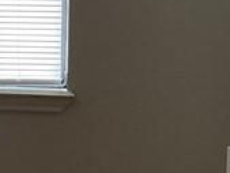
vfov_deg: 8.3
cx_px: -76
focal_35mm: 176
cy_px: -63
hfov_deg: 10.9
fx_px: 1170
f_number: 1.8
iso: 80
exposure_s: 1/60
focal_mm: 3
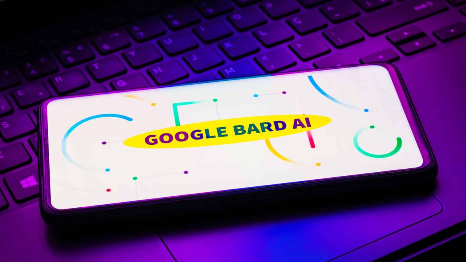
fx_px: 976
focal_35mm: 79
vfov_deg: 15.3
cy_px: 151
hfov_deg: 26.9
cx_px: 232
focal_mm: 50
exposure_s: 1
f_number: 8
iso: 100
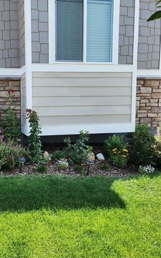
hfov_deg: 37.0
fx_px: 232
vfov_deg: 58.1
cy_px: 128
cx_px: 32
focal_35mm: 33
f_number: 1.8
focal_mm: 5.4
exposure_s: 1/487
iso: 20
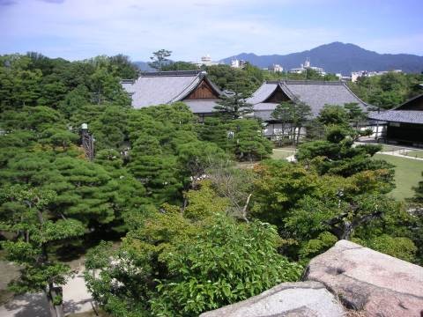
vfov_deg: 37.7
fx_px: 464
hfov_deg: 49.0
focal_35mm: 38
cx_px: 212
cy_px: 158
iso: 50
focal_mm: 6
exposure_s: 1/750
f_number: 2.8
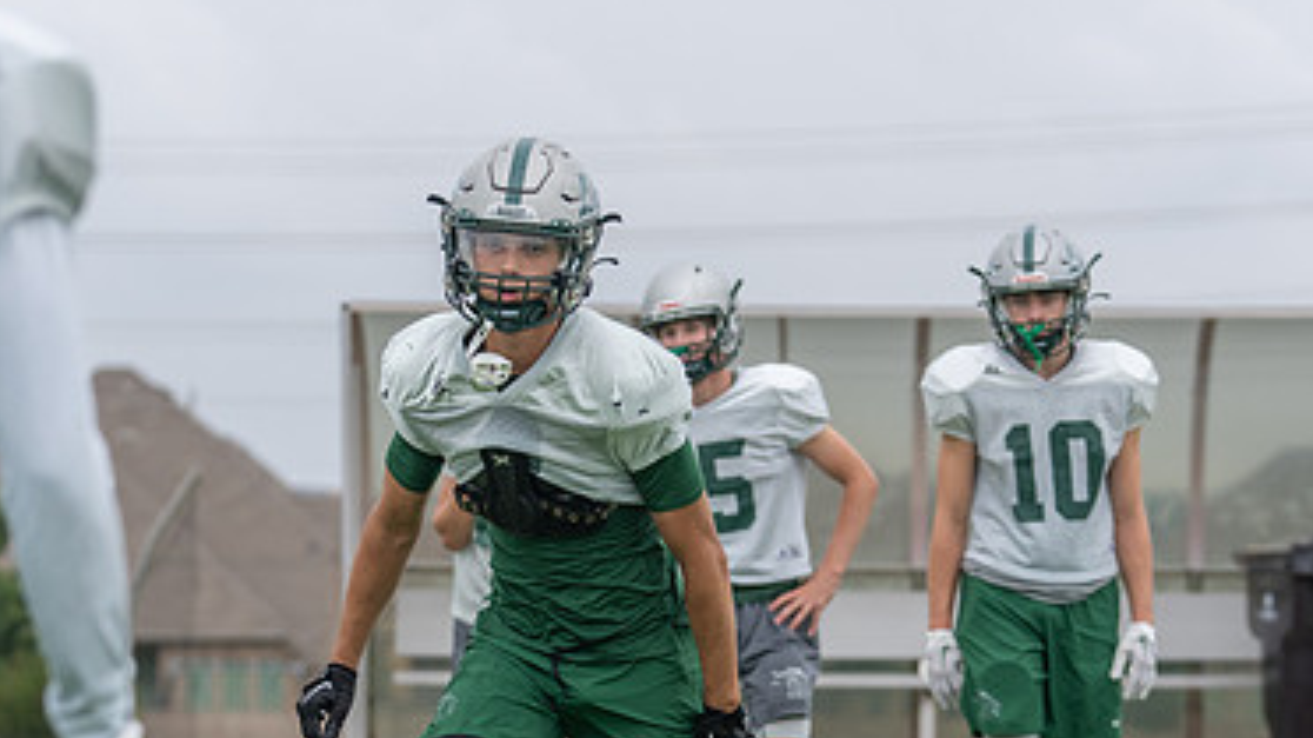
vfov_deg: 6.2
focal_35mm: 195
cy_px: 650
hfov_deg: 11.0
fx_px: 6787
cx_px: 657
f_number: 3.5
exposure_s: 1/1250
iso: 200
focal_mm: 100
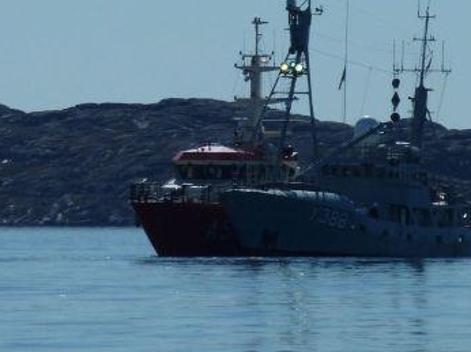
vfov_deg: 2.1
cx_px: 244
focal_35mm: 694
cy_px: 65
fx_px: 9436
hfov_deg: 2.9
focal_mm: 49.2
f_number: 6.3
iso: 80
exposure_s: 1/1000
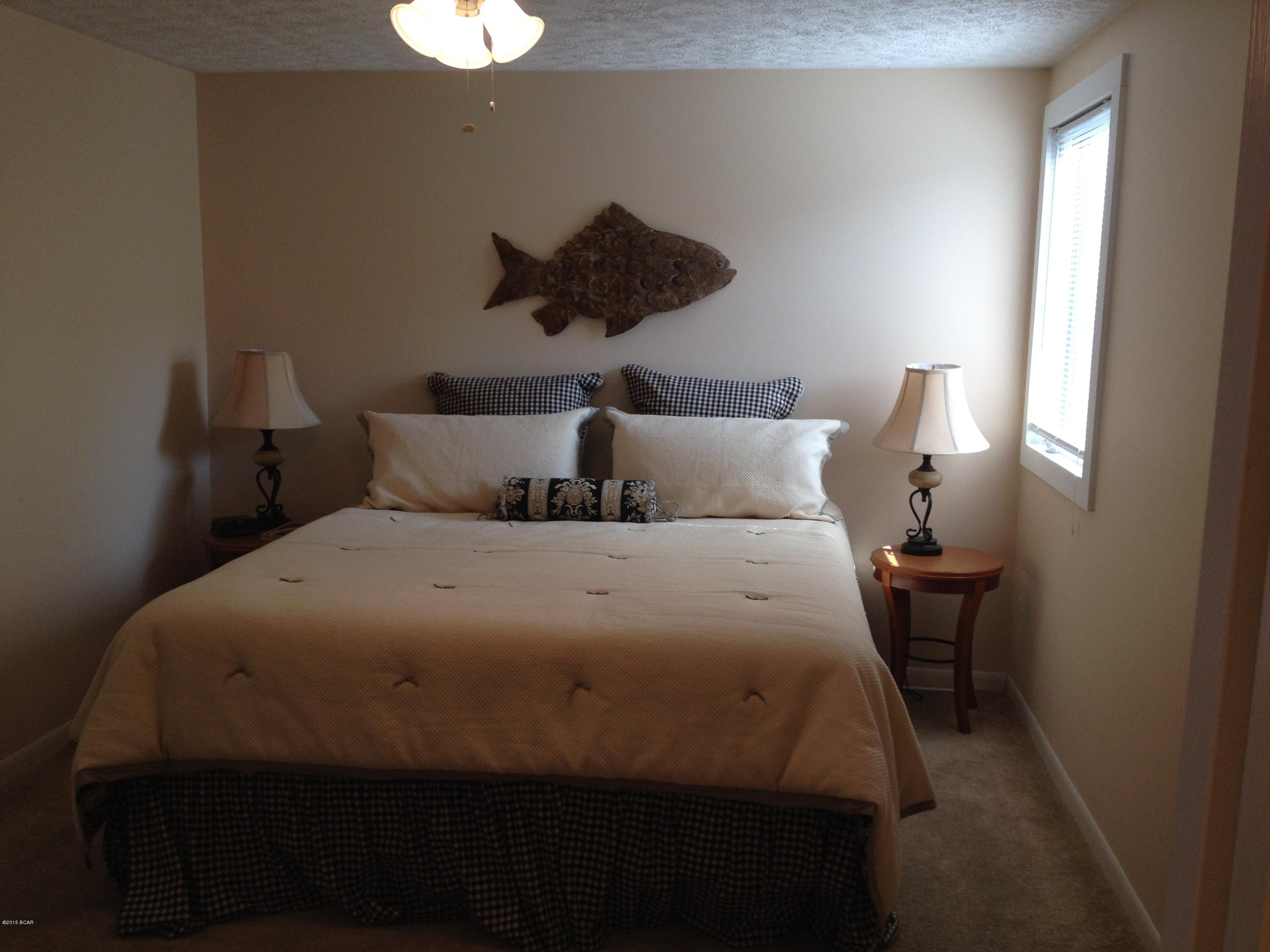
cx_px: 635
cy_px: 476
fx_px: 1284
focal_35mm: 35
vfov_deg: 40.7
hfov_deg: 52.6
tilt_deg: -9.4
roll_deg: -0.3
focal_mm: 4.28
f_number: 2.4
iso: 80
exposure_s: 1/120
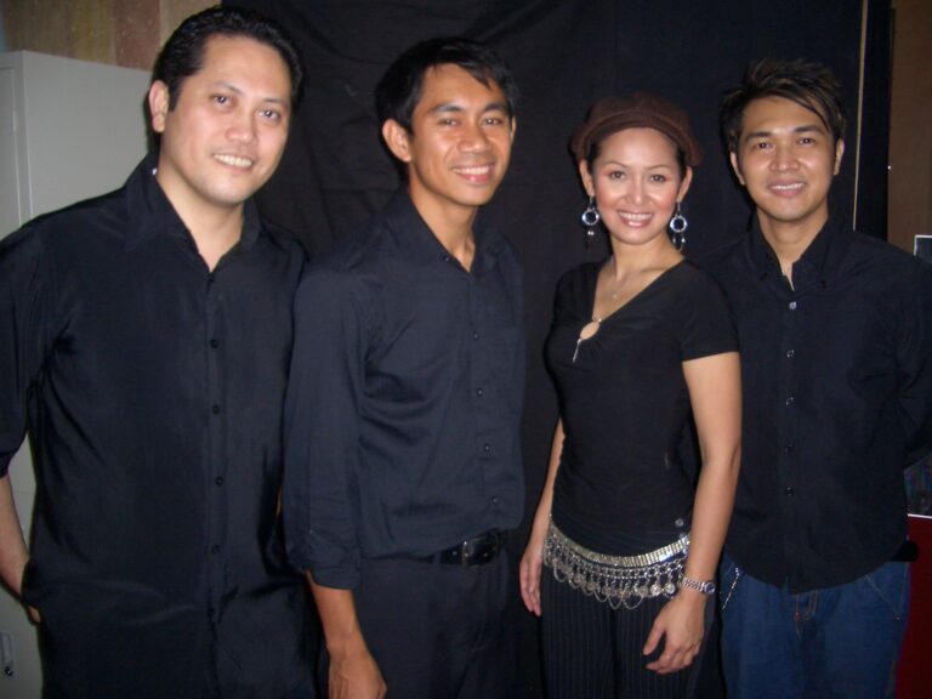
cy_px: 350
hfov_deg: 52.6
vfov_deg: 40.7
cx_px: 466
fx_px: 942
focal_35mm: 35
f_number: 2.6
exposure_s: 1/60
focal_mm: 5.8
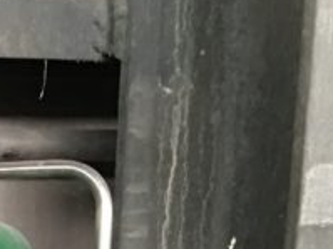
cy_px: 605
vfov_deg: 8.9
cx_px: -233
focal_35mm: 149
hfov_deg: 12.3
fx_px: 1432
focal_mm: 4.15
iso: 100
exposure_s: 1/15
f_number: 2.2
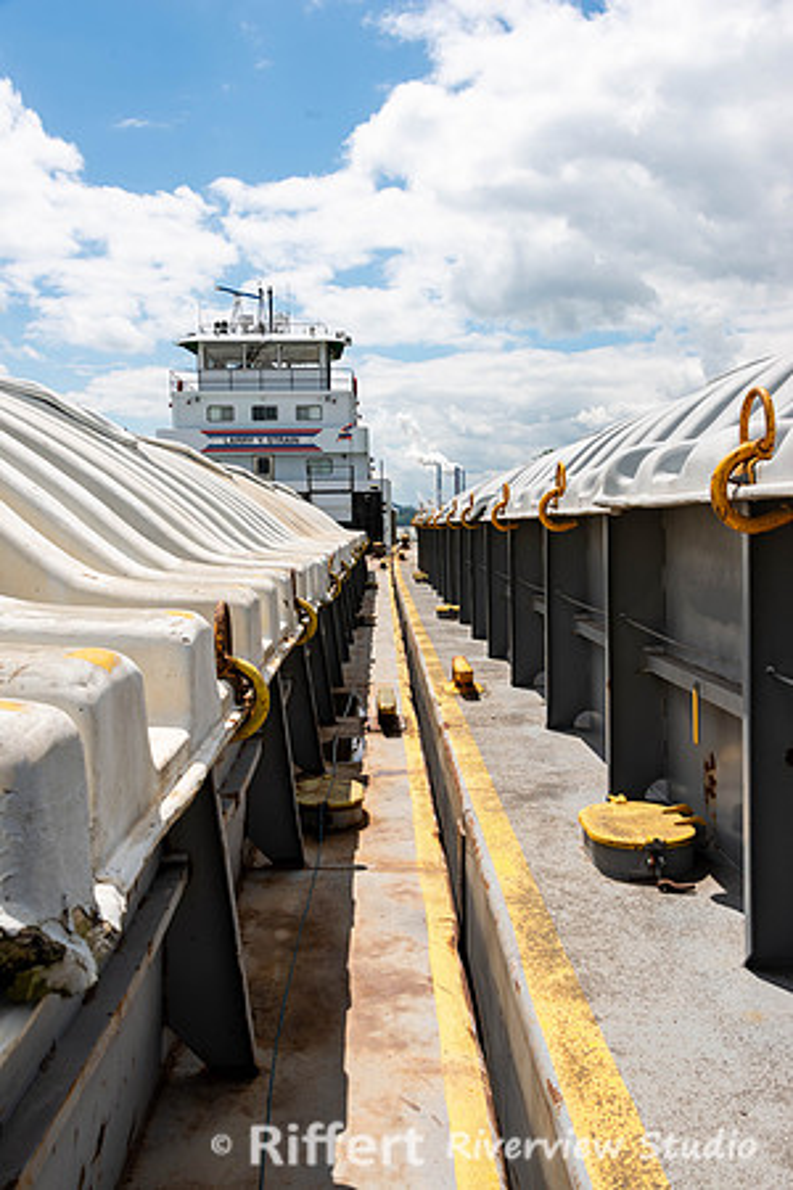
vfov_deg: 55.8
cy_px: 595
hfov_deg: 38.9
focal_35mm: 34
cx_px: 396
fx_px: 1123
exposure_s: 1/250
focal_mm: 34
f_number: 10
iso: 100
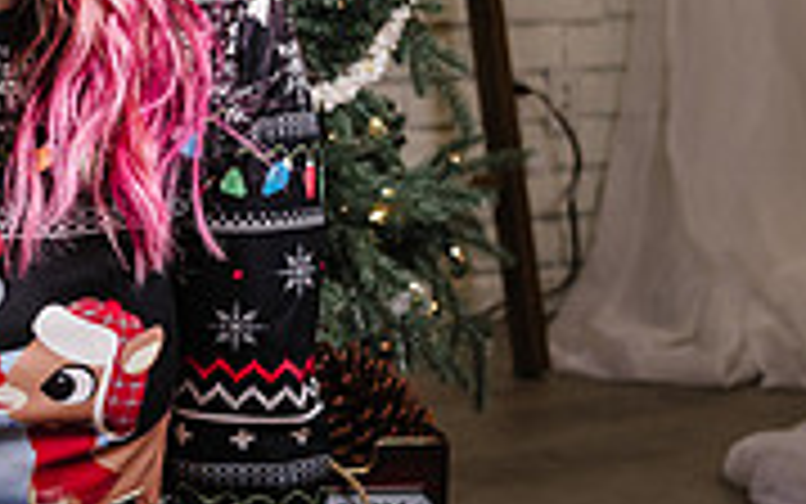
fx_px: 2681
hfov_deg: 16.6
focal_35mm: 122
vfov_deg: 10.7
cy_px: 151
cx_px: -60
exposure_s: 1/60
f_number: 2.8
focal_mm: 34
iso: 64
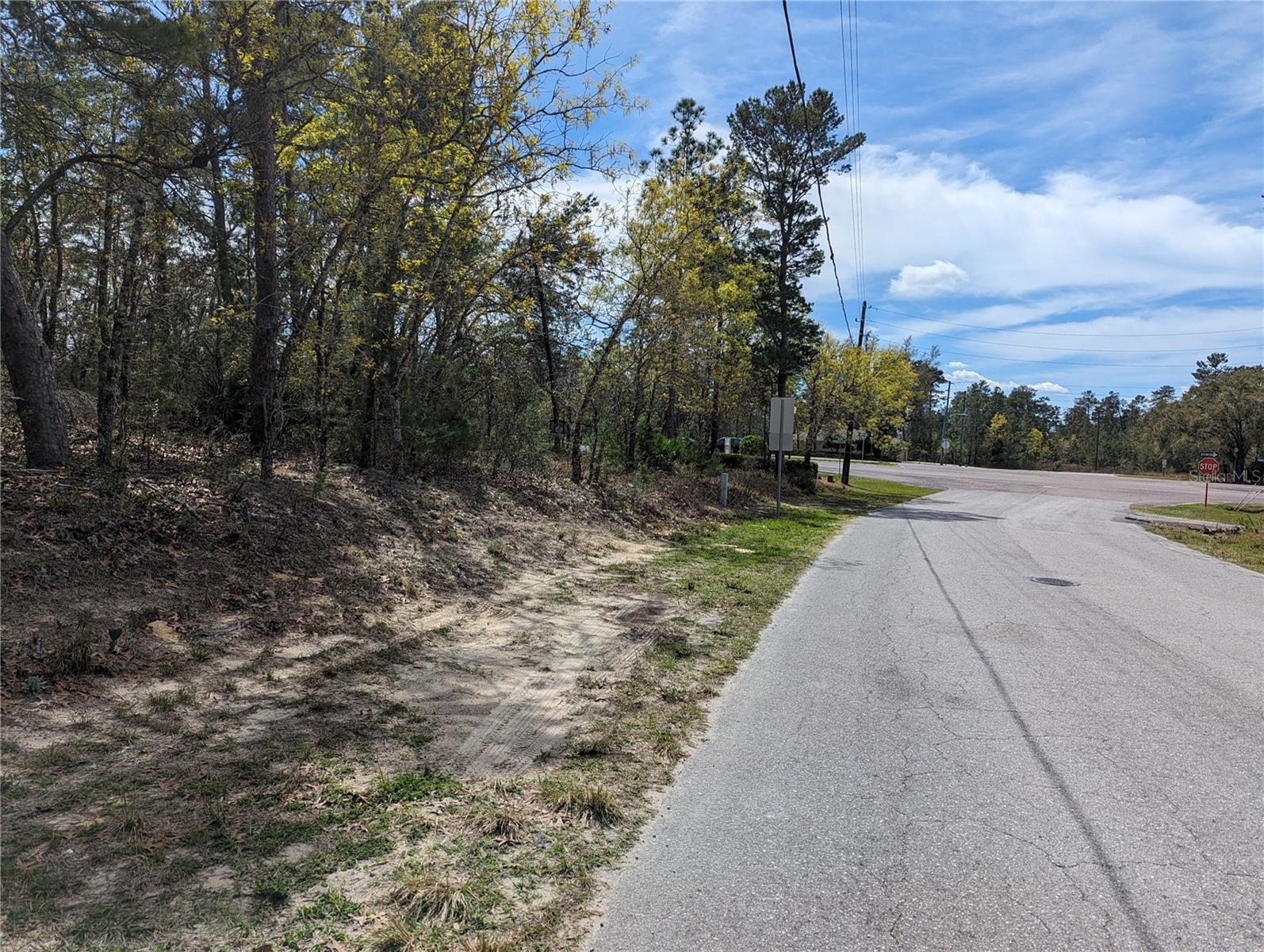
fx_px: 878
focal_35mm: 24
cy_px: 476
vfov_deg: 56.9
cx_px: 632
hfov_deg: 71.5
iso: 47
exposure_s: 1/3774
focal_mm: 6.81
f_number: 1.85
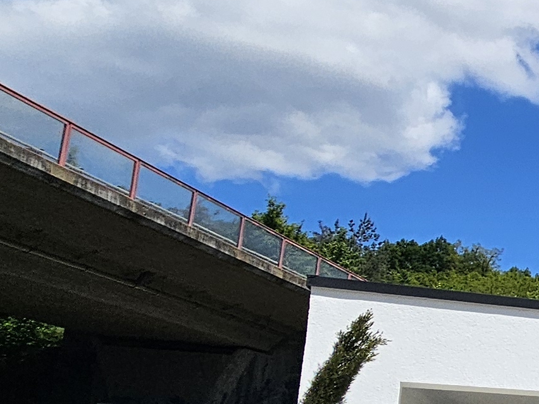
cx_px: 1081
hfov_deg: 19.0
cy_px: 393
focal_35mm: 61
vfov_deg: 23.2
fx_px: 950
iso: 50
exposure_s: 1/4939
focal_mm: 2.2
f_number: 2.2
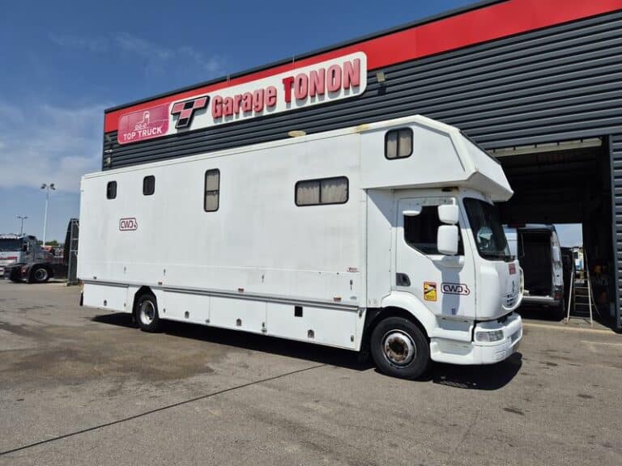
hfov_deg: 73.9
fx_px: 413
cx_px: 311
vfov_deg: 58.9
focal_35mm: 23
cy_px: 233
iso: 25
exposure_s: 1/3952
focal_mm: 5.4
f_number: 1.8
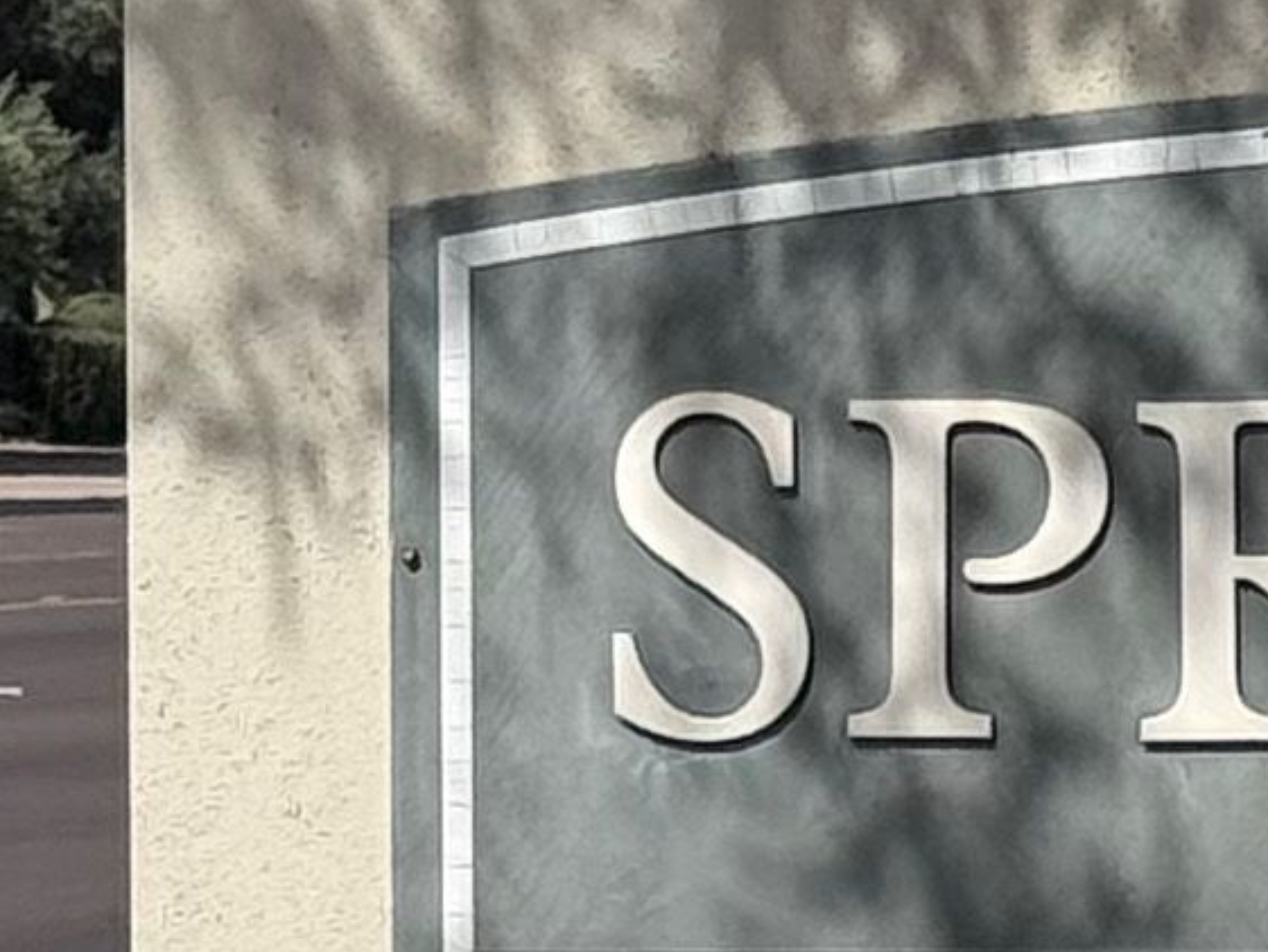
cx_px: 1971
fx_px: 12640
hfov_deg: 5.7
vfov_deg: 4.3
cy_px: 866
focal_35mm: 345
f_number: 1.78
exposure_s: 1/6024
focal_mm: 6.76
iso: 64
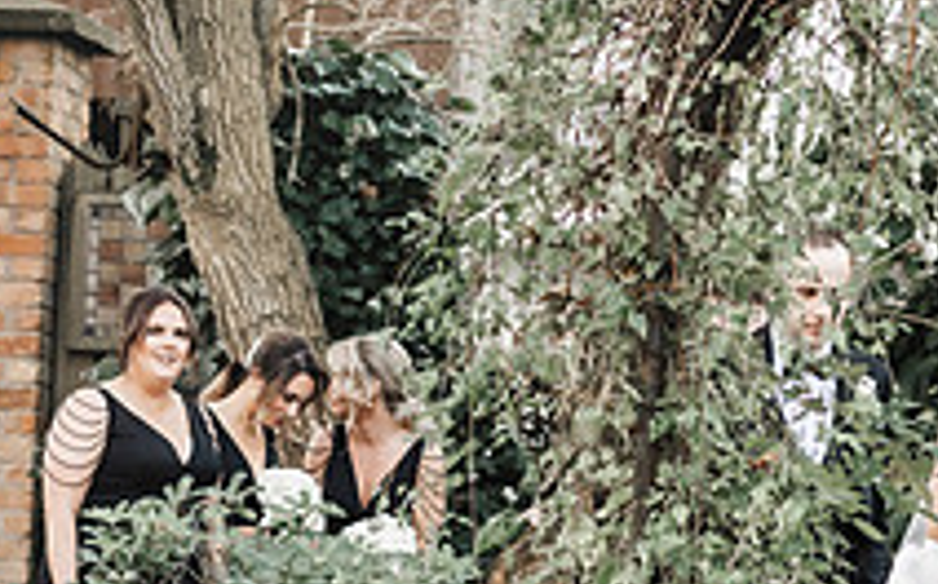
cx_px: 1260
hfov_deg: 6.4
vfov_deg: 4.0
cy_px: 786
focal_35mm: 328
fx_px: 8376
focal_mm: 102
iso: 800
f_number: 2.8
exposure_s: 1/320
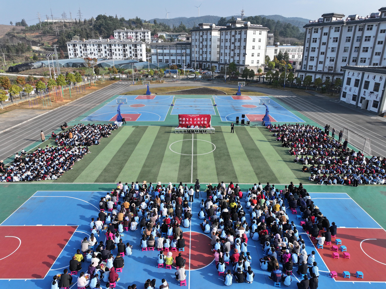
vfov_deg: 56.8
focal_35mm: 24
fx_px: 268
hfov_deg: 71.6
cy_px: 144
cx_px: 193
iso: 100
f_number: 2.8
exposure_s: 1/1000
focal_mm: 12.29
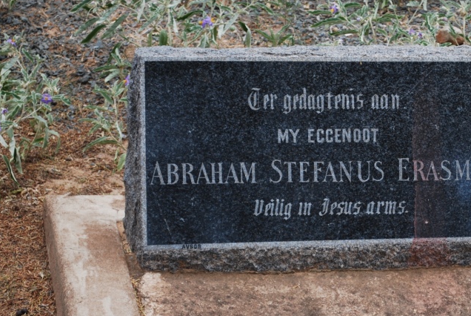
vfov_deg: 10.4
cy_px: 181
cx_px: 340
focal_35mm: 133
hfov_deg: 15.4
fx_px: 1740
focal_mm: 55
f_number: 5.6
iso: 160
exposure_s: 1/125
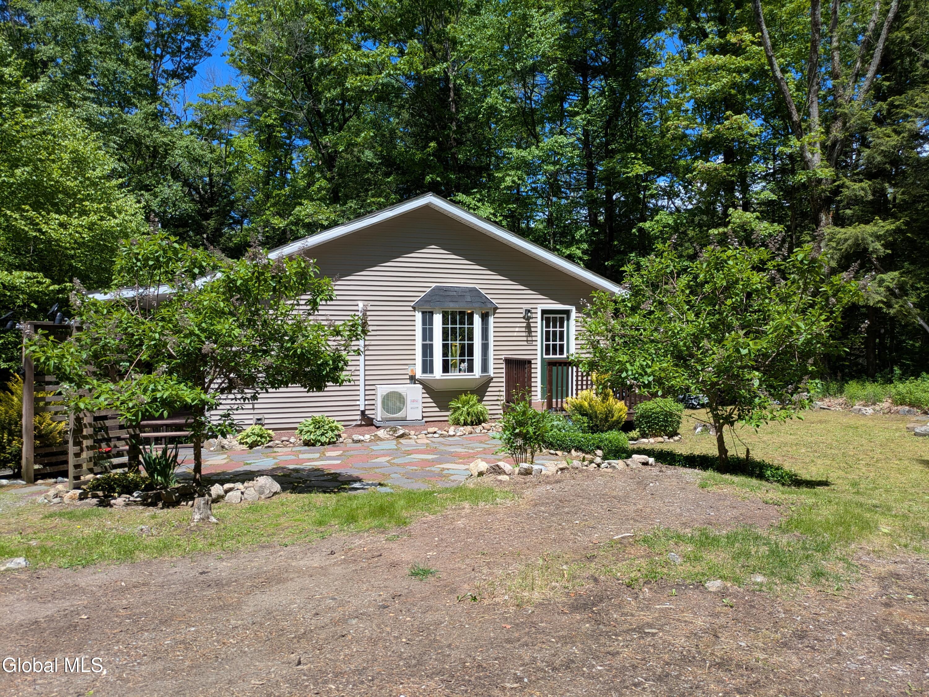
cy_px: 348
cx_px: 464
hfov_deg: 69.4
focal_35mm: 25
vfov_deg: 54.9
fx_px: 671
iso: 45
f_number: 1.89
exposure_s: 1/1420
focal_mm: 5.43
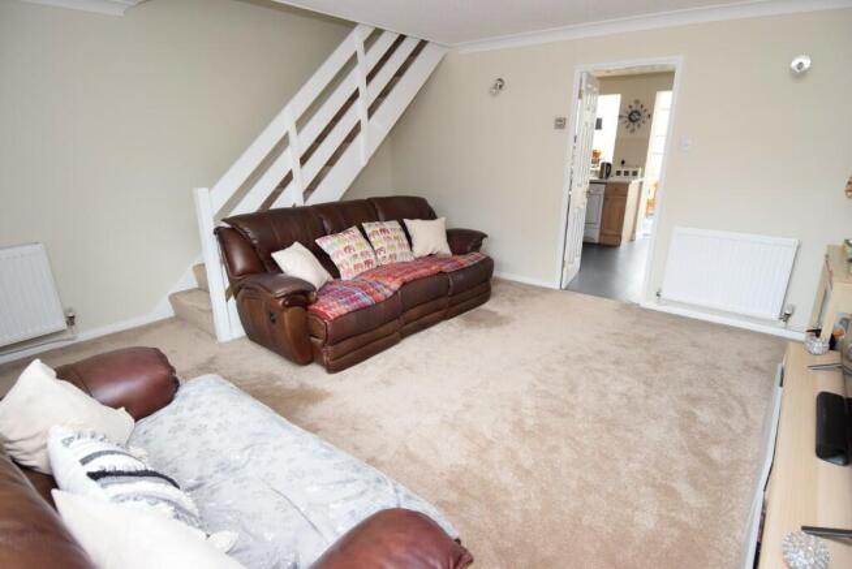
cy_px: 284
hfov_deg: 90.0
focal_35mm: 18
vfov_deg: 67.5
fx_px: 426
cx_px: 426
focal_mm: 12
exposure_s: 1/125
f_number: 5.6
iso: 800
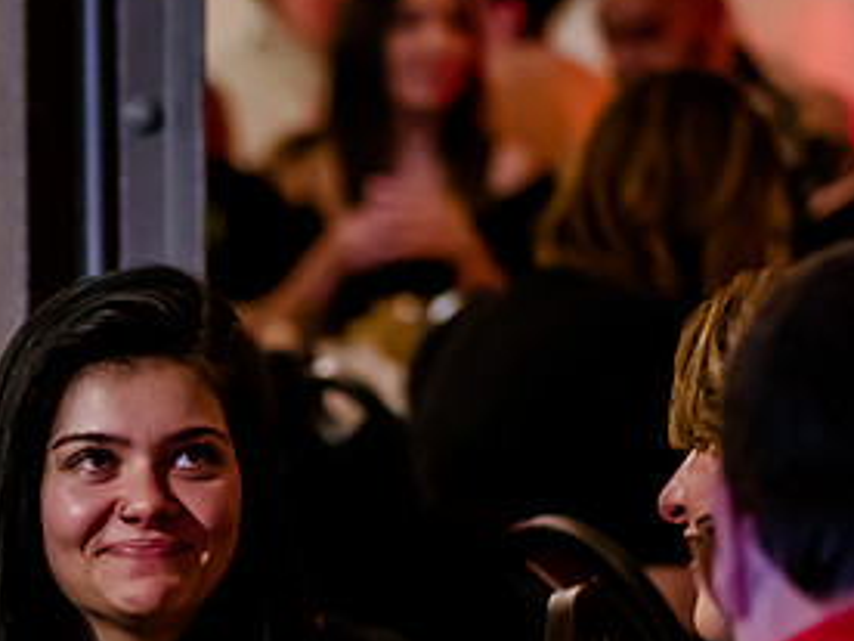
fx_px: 9498
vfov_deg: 3.9
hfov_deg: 5.1
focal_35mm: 385
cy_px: 499
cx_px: 116
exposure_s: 1/100
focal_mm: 105
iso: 4000
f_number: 2.8
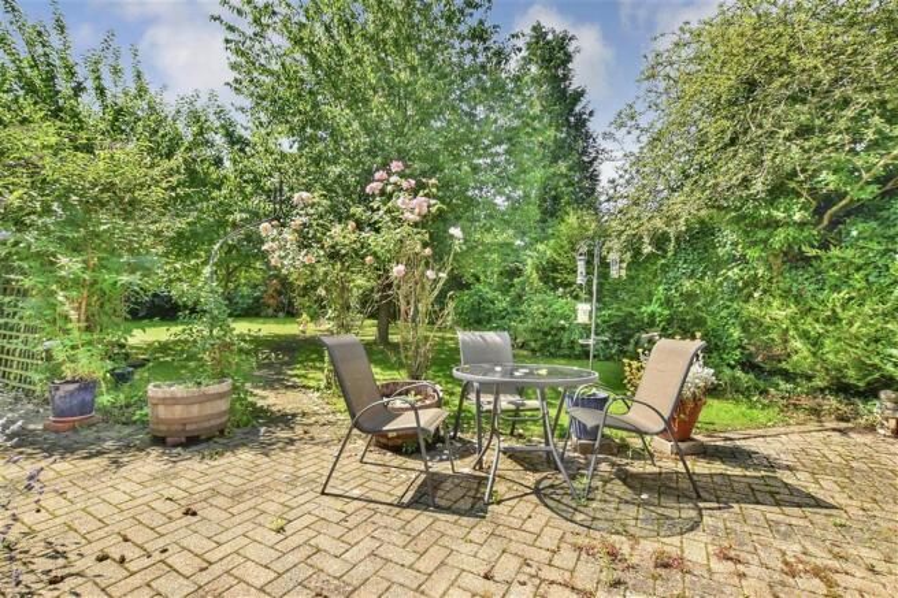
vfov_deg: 77.3
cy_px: 299
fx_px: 374
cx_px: 449
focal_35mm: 15
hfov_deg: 100.4
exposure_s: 1/10
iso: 100
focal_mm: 10
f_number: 22
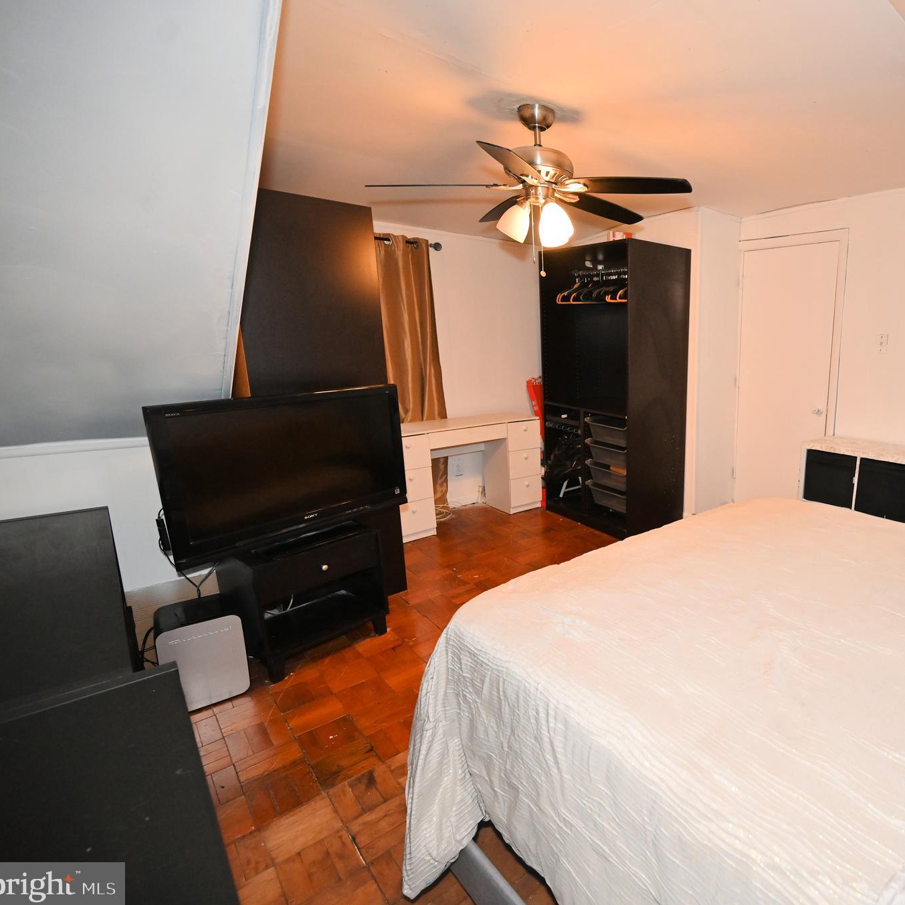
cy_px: 455
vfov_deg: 80.7
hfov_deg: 75.7
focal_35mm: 18
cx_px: 662
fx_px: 532
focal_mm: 14
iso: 2000
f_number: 4
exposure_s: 1/160
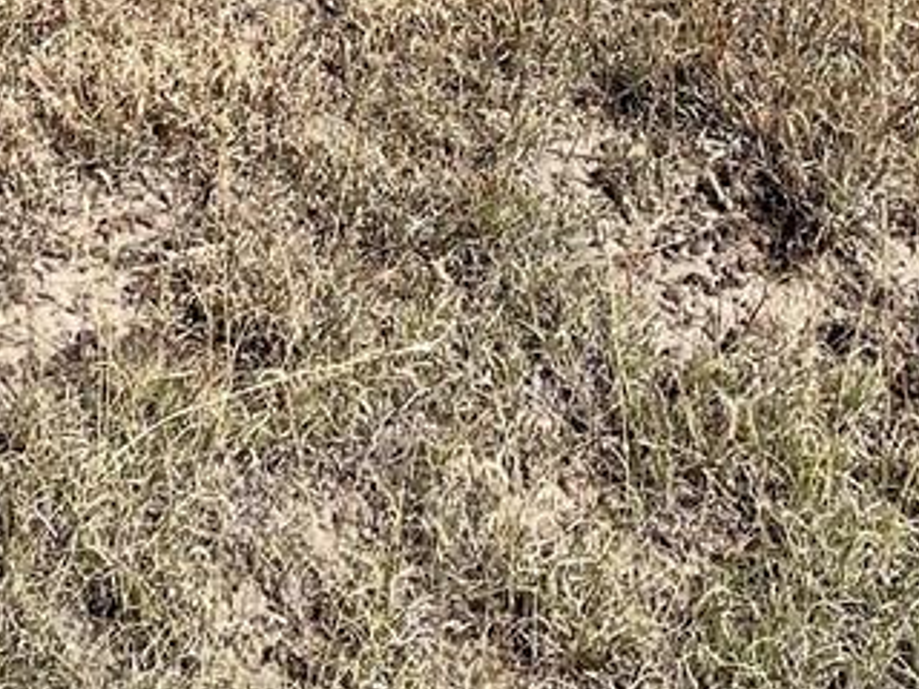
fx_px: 3451
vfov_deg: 10.3
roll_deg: -0.2
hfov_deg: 15.2
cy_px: -784
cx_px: 448
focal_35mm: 130
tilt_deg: -18.6
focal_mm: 4.2
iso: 32
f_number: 1.6
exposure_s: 1/5051
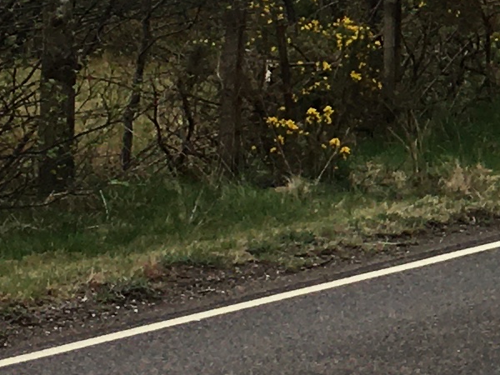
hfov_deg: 9.3
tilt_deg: -0.9
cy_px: -44
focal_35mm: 195
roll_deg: -0.5
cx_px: 1107
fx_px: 2817
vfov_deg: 7.6
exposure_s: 1/1166
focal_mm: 4.15
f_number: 2.2
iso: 25
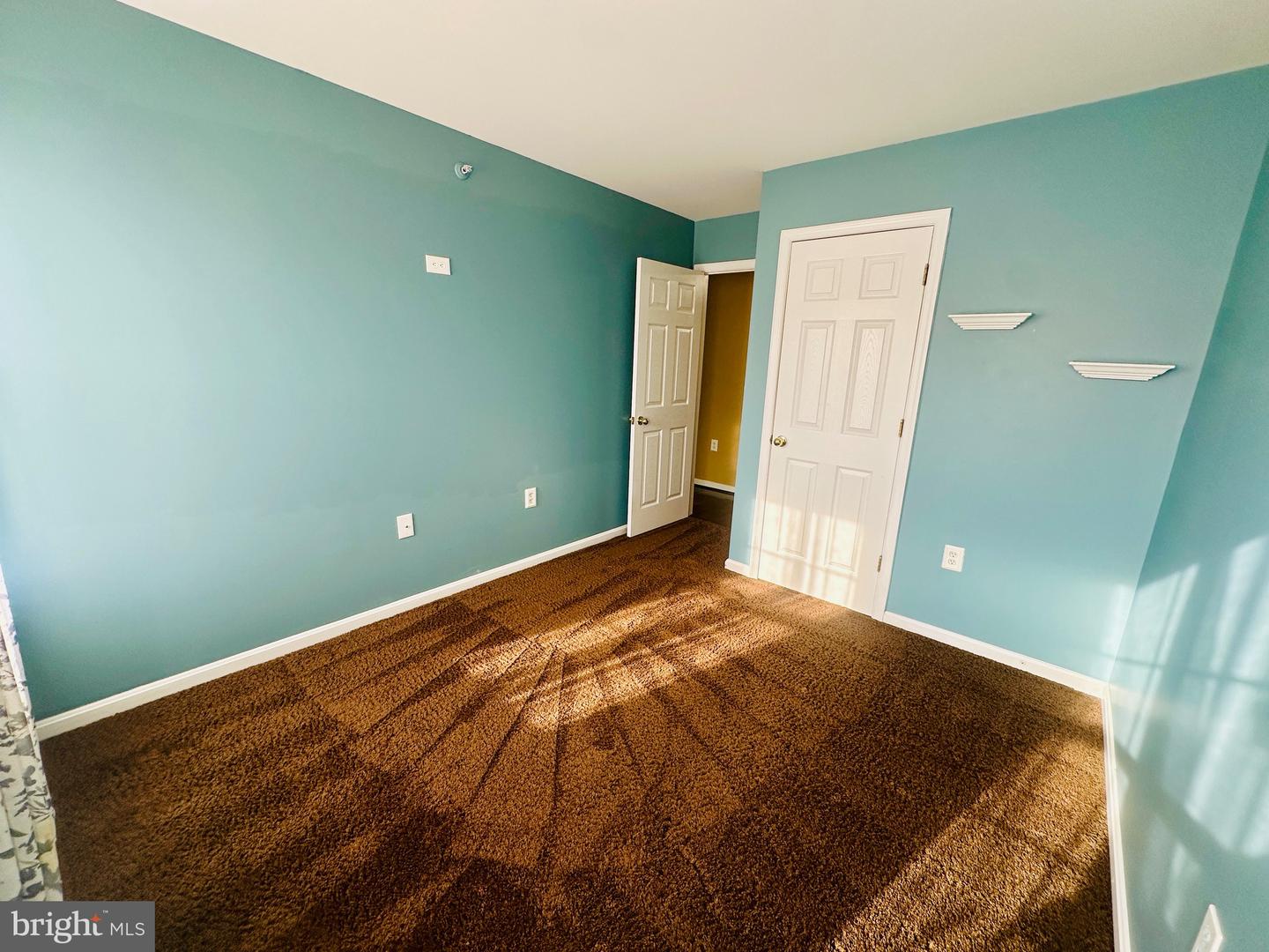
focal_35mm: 14
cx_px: 634
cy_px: 476
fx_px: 513
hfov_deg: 102.1
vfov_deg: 85.7
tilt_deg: -12.9
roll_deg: -2.1
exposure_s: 1/99
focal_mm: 2.22
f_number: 2.2
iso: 100
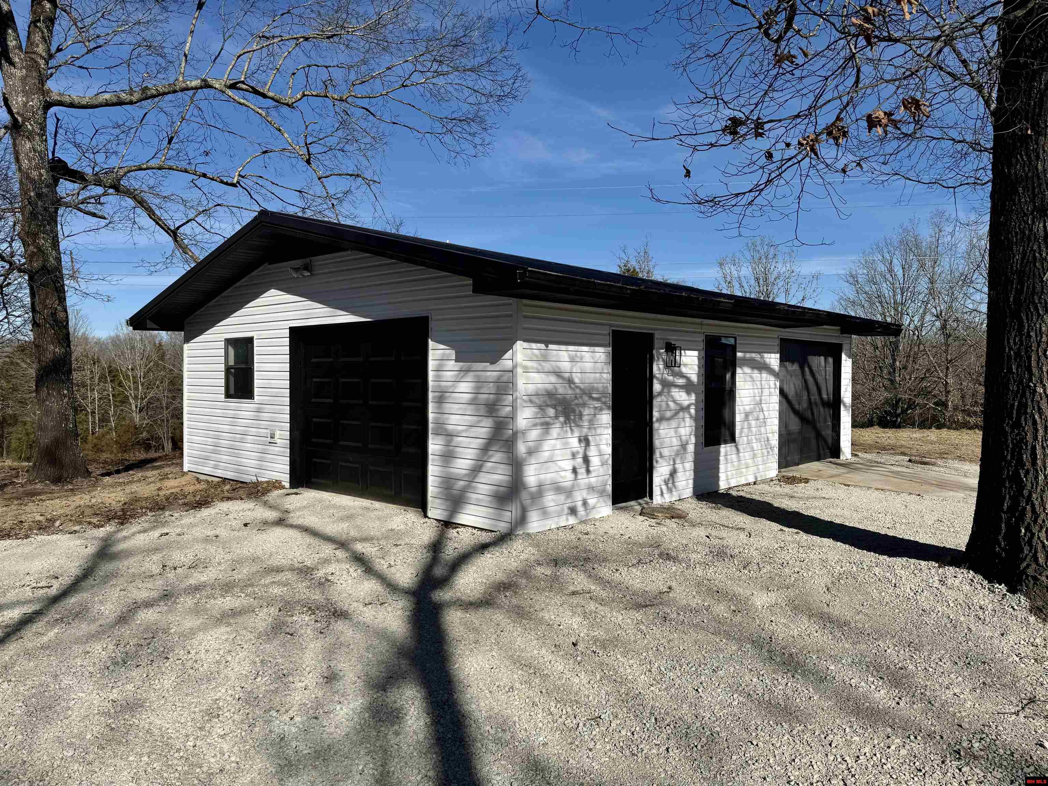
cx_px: 524
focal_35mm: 24
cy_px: 393
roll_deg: +0.0
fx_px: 727
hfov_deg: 71.6
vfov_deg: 56.8
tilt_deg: +0.0
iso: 80
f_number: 1.78
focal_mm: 6.76
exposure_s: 1/7937
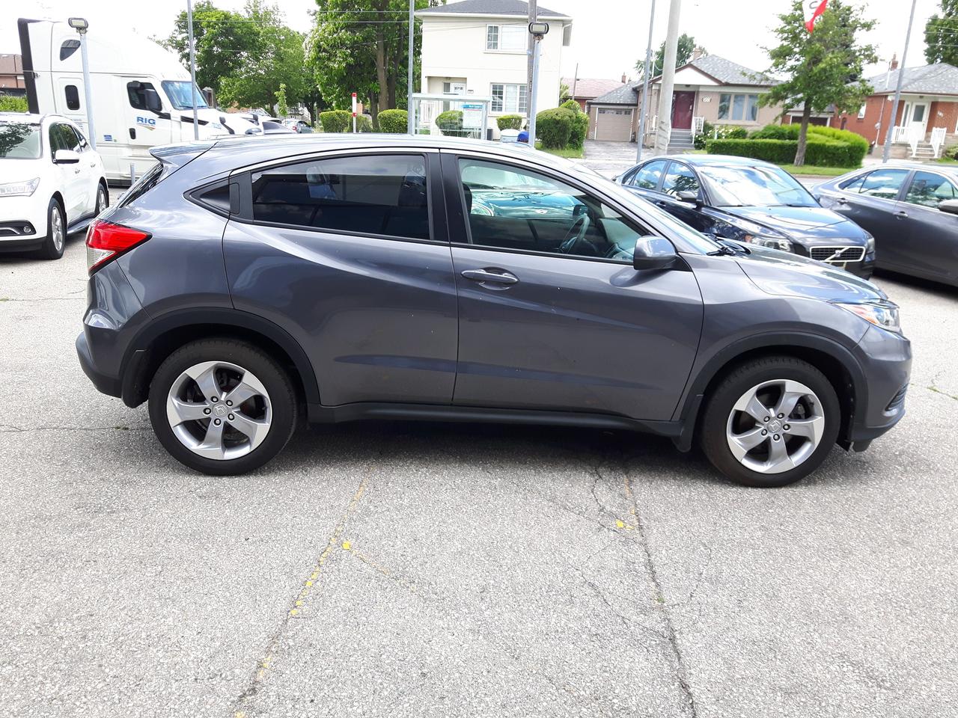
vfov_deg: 45.4
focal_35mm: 31
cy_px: 359
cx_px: 479
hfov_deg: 58.4
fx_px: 858
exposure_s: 1/215
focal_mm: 3.7
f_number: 1.9
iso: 40
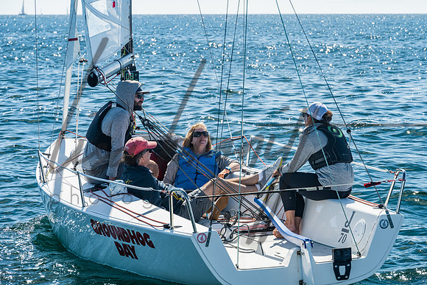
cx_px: 230
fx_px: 2008
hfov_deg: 12.1
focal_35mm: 169
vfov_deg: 8.1
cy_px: 132
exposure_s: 1/250
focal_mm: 155
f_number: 10
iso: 400
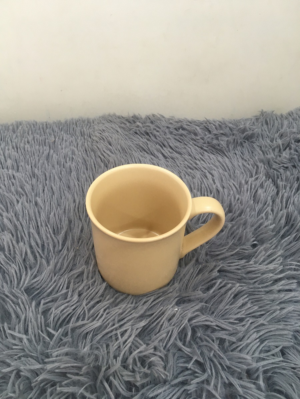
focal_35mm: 29
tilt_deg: -46.7
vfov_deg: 61.7
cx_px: 150
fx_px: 335
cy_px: 200
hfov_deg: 48.2
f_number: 2.2
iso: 80
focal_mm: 4.15
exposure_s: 1/33
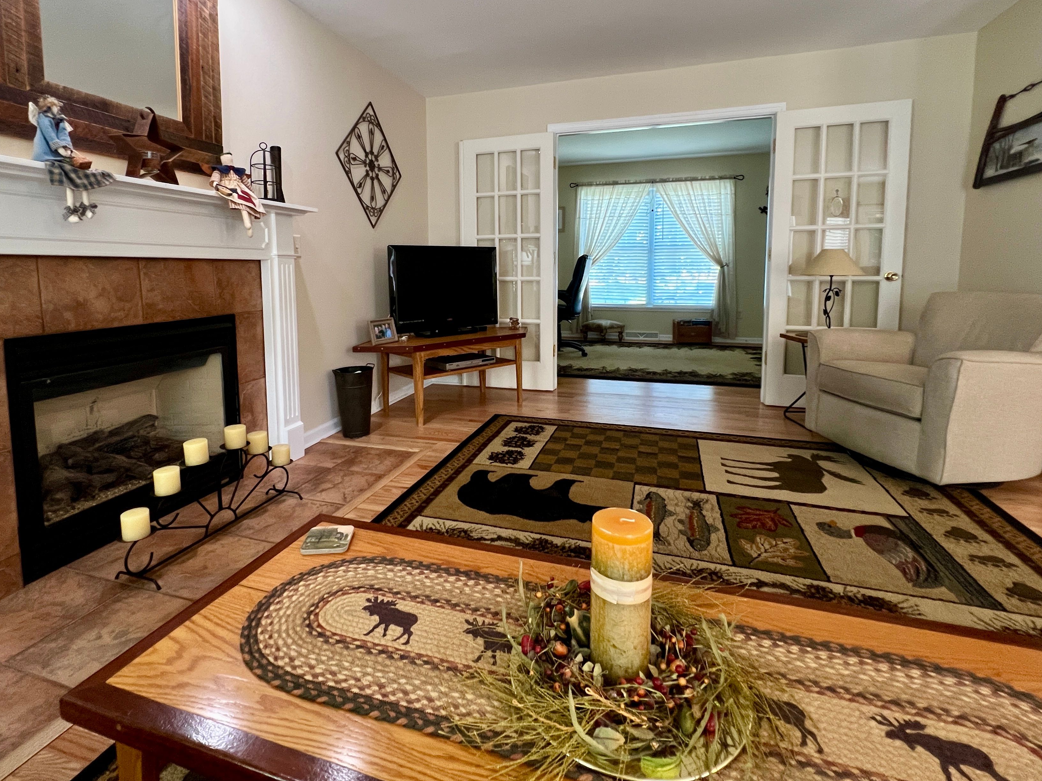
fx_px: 482
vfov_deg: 77.3
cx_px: 494
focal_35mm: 16
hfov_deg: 94.4
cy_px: 317
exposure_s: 1/60
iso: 250
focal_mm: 1.57
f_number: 1.8
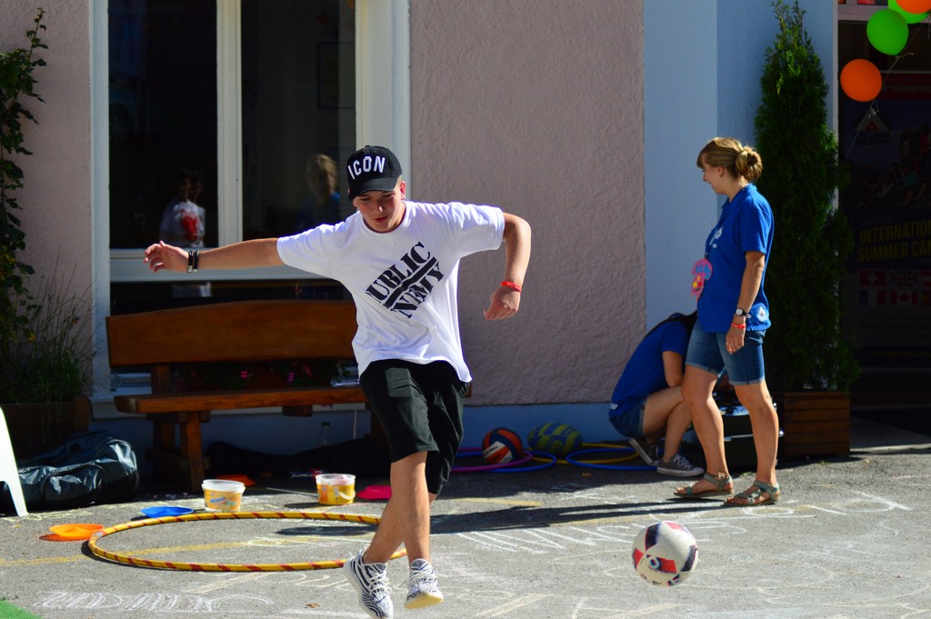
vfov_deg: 13.0
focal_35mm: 105
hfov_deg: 19.5
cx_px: 466
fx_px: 2713
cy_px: 310
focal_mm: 70
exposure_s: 1/3200
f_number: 4
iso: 400
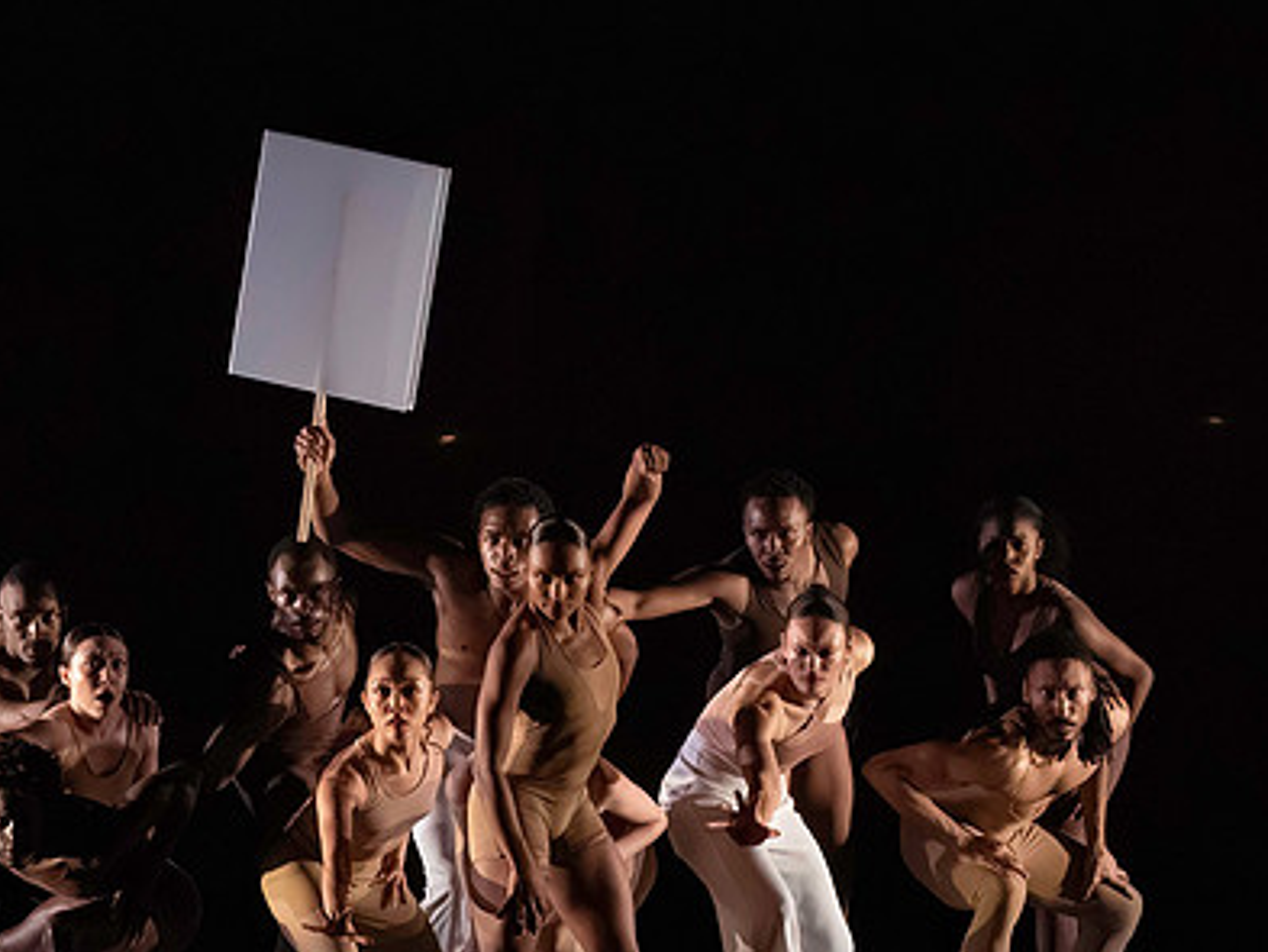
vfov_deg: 3.8
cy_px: 602
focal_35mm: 389
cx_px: 649
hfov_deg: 5.1
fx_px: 14254
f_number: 14
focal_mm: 198
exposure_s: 1/400
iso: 20000
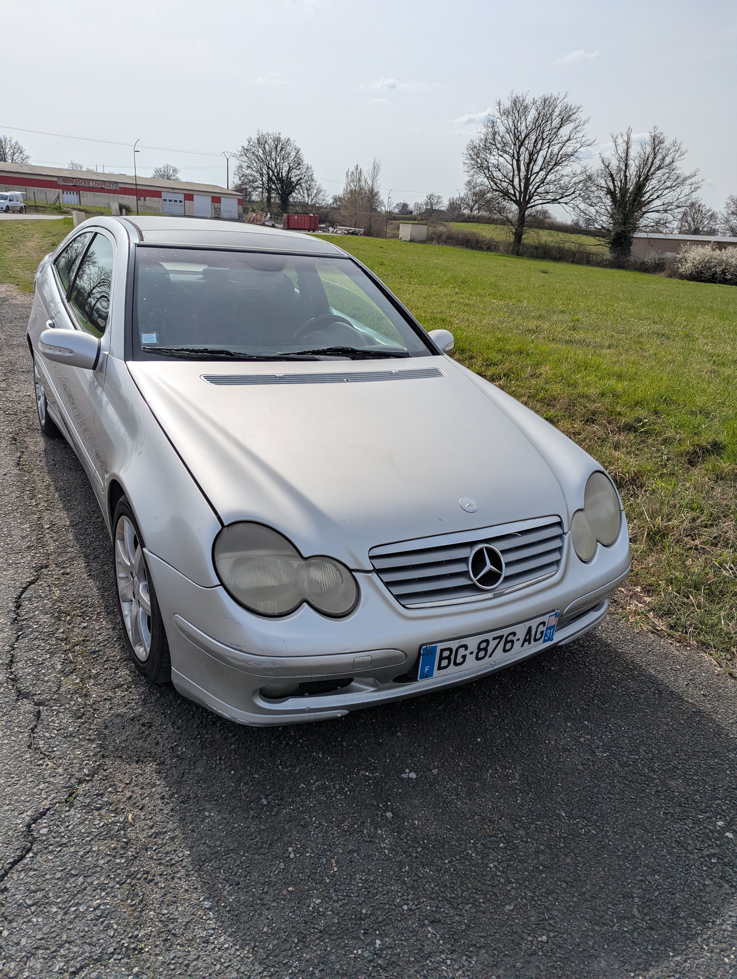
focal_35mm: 24
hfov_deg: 56.9
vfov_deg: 71.5
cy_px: 490
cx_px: 368
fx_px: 680
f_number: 1.85
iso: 52
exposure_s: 1/4717
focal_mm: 6.81
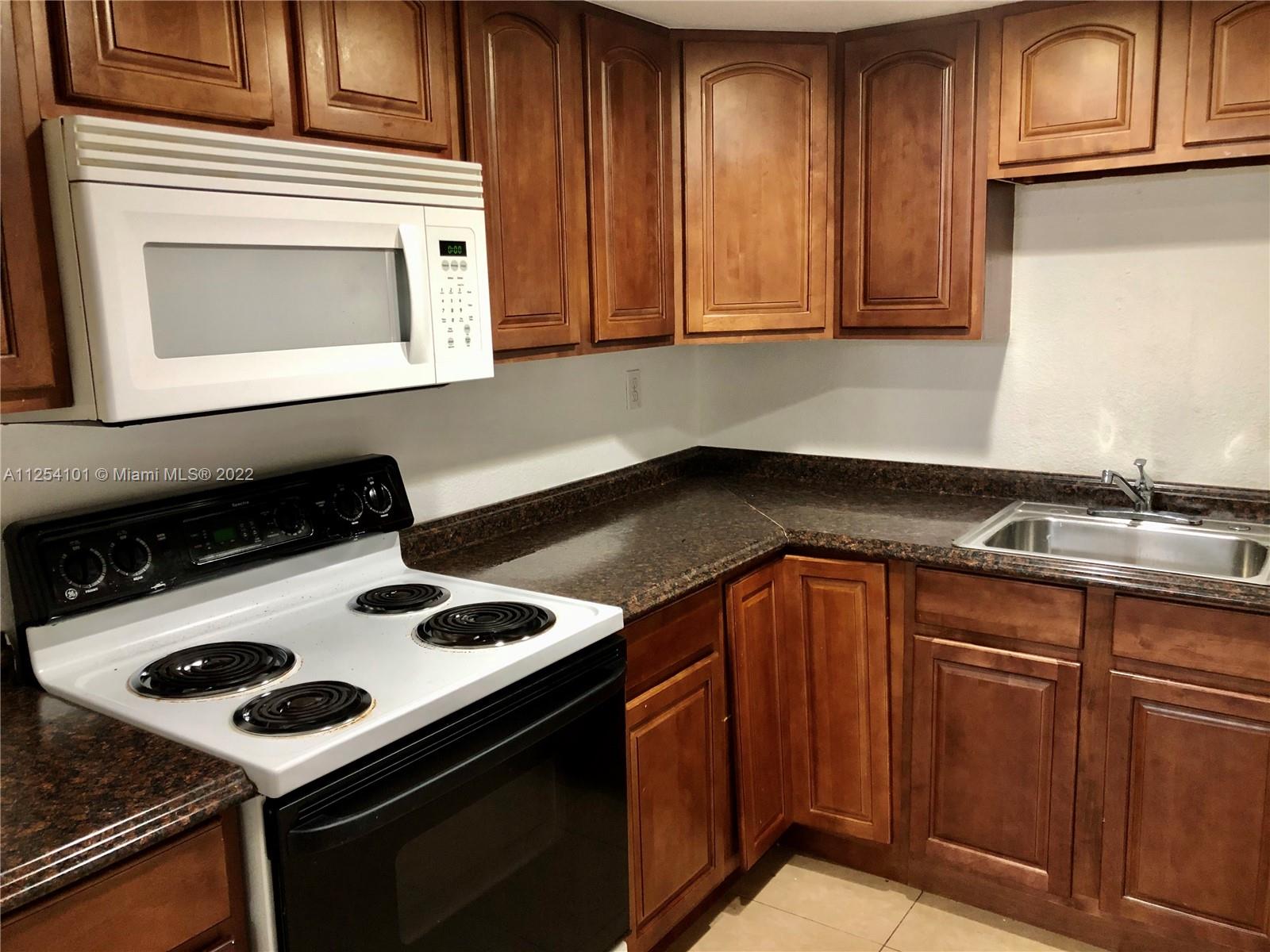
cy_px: 476
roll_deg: +2.2
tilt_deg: -11.7
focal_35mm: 28
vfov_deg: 49.7
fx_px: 1027
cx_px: 635
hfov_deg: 63.4
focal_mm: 3.99
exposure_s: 1/13
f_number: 1.8
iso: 100
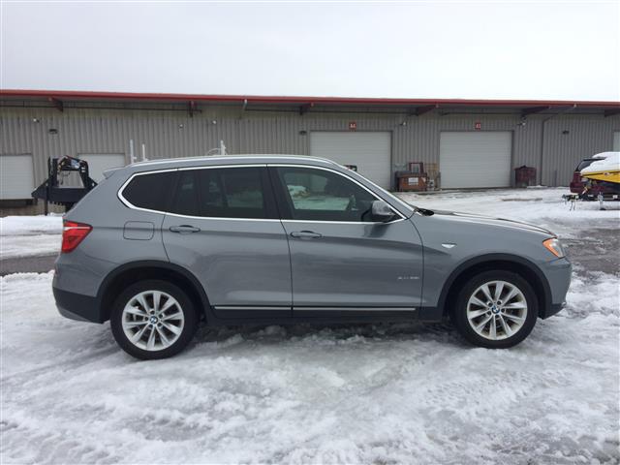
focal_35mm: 29
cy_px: 232
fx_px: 519
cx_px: 310
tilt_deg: -7.2
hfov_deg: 61.7
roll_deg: +1.9
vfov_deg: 48.2
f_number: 2.2
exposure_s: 1/351
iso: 32
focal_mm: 4.15
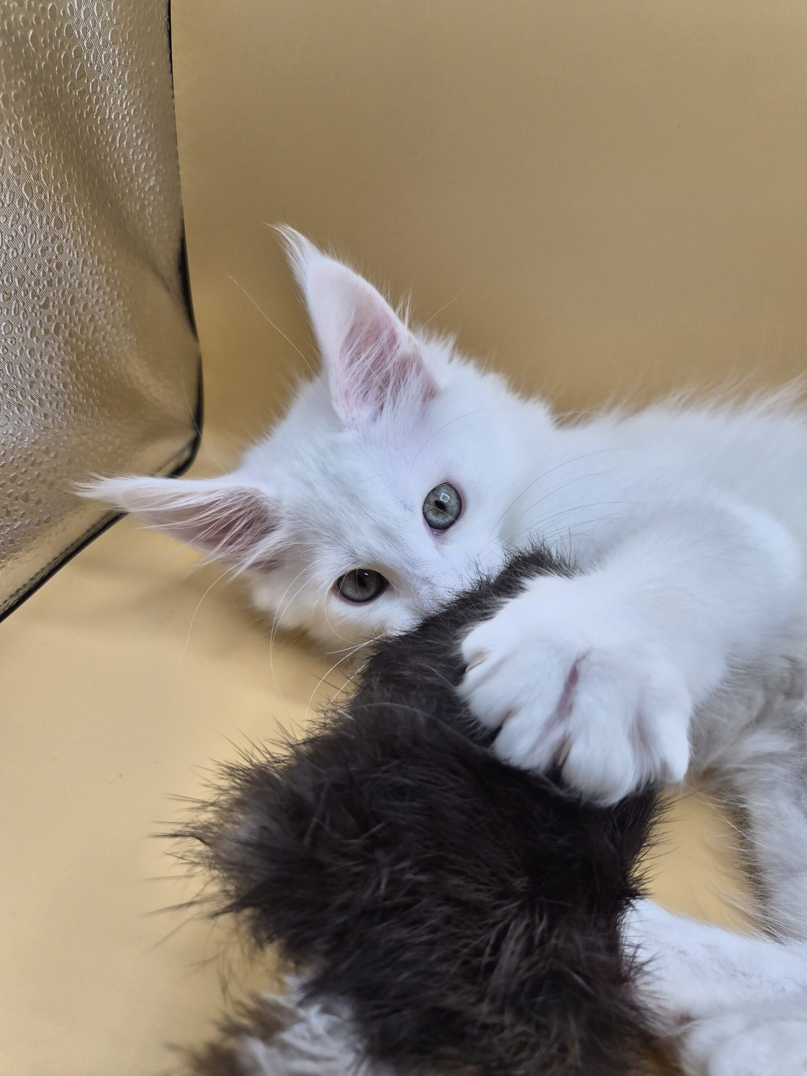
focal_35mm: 23
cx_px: 404
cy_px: 538
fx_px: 715
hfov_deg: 58.9
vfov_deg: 73.9
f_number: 1.8
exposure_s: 1/1112
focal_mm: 5.4
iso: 80
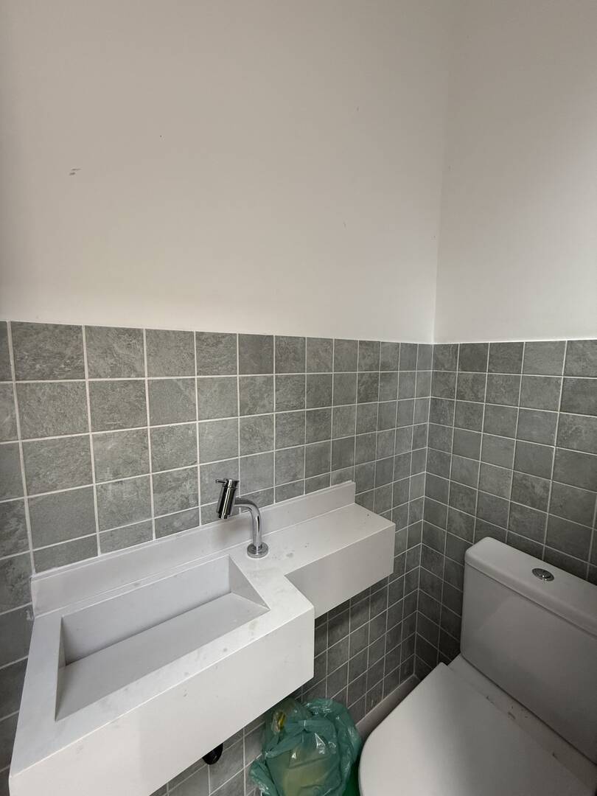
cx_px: 298
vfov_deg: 102.1
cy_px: 398
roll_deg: -0.9
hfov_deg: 85.7
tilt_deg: -6.8
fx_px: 322
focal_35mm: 14
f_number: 2.2
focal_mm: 2.22
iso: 320
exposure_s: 1/99
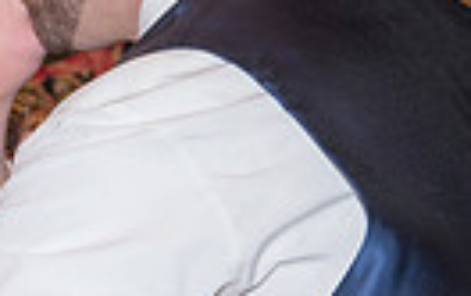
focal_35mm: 226
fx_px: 2906
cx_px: -86
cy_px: 201
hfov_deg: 9.2
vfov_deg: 5.8
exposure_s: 1/160
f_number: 5
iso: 400
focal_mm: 48
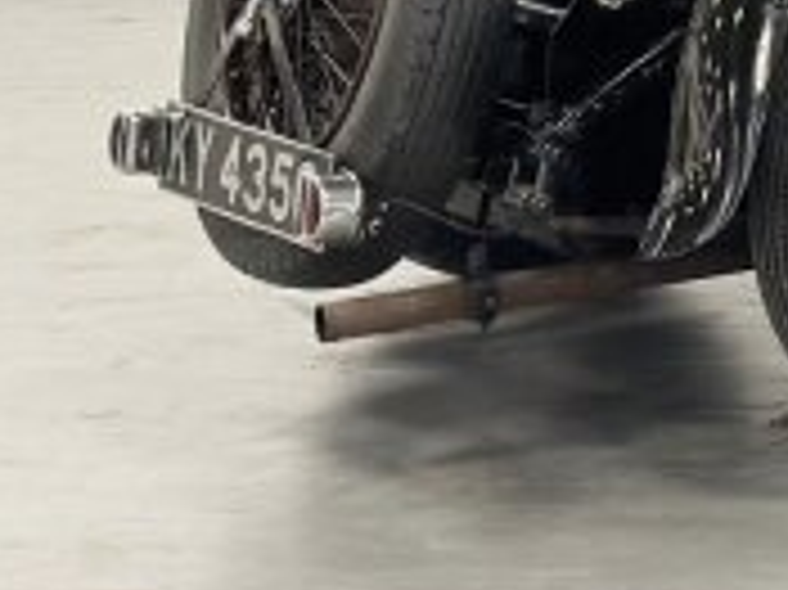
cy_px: -207
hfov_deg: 10.6
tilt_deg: -6.1
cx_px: 1382
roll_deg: +0.2
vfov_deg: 8.3
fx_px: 4004
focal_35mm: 176
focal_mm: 6.86
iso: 125
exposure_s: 1/60
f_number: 1.78
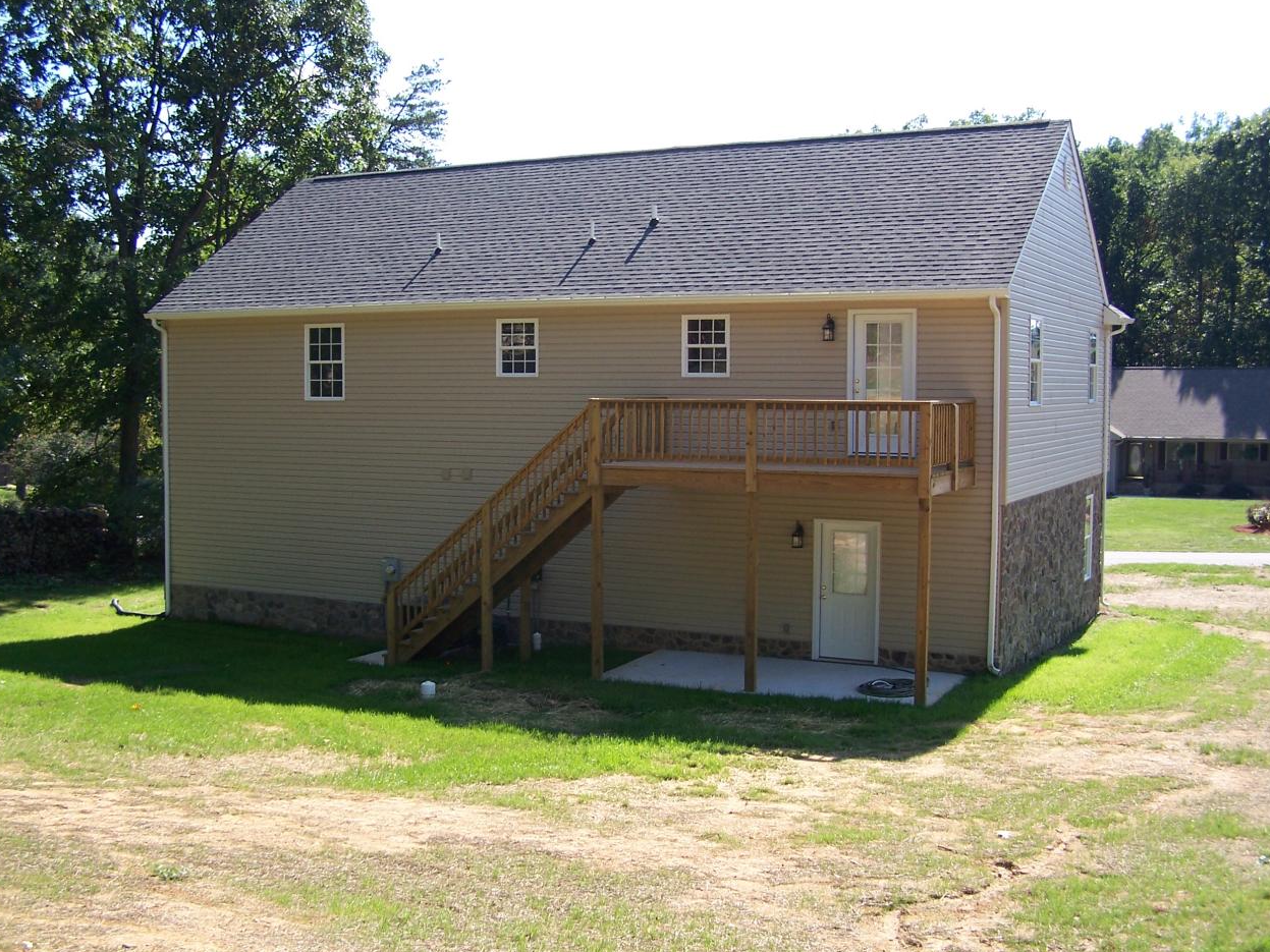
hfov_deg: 47.9
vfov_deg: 36.8
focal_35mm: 39
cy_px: 467
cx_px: 623
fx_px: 1431
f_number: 2.8
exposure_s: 1/500
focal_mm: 6.3
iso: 80
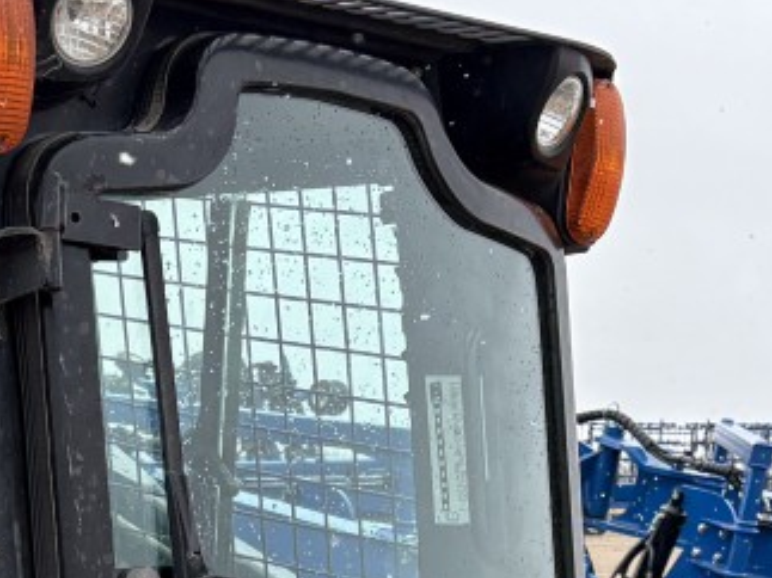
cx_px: -12
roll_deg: +0.2
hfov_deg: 16.6
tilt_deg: -9.0
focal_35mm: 116
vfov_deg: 11.7
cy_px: 1077
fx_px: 2586
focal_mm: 5.96
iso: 50
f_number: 1.6
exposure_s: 1/1001
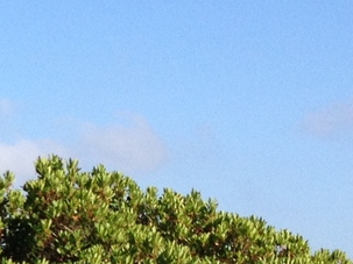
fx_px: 1886
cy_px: 252
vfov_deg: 8.0
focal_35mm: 185
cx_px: -305
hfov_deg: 10.0
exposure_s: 1/1314
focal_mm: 4.28
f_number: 2.4
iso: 50
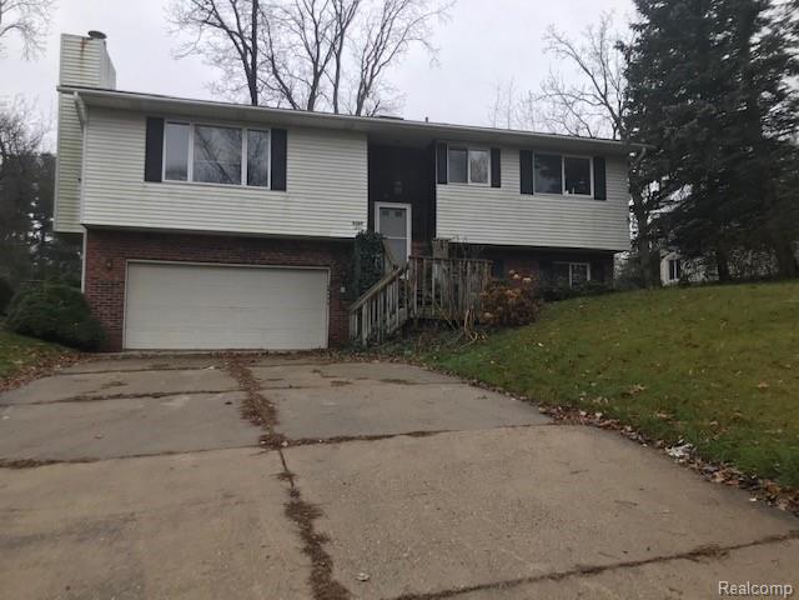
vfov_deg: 49.7
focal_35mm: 28
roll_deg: -0.1
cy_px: 300
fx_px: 646
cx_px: 400
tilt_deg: +7.1
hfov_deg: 63.4
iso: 25
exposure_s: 1/120
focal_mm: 3.99
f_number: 1.8
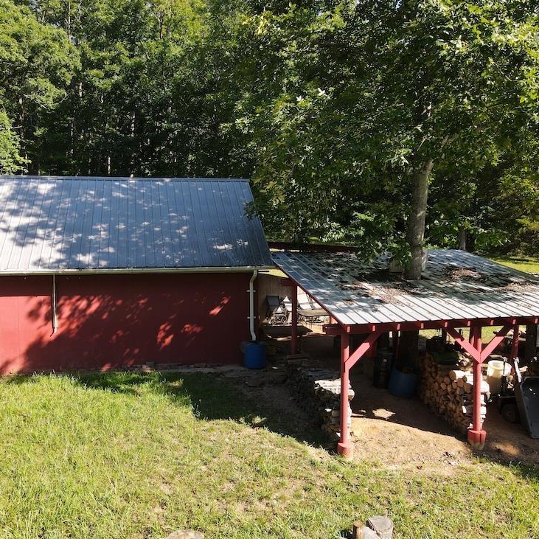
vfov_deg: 55.6
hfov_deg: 55.5
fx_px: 511
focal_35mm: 29
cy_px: 274
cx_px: 246
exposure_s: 1/15
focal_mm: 4.5
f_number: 2.8
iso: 130
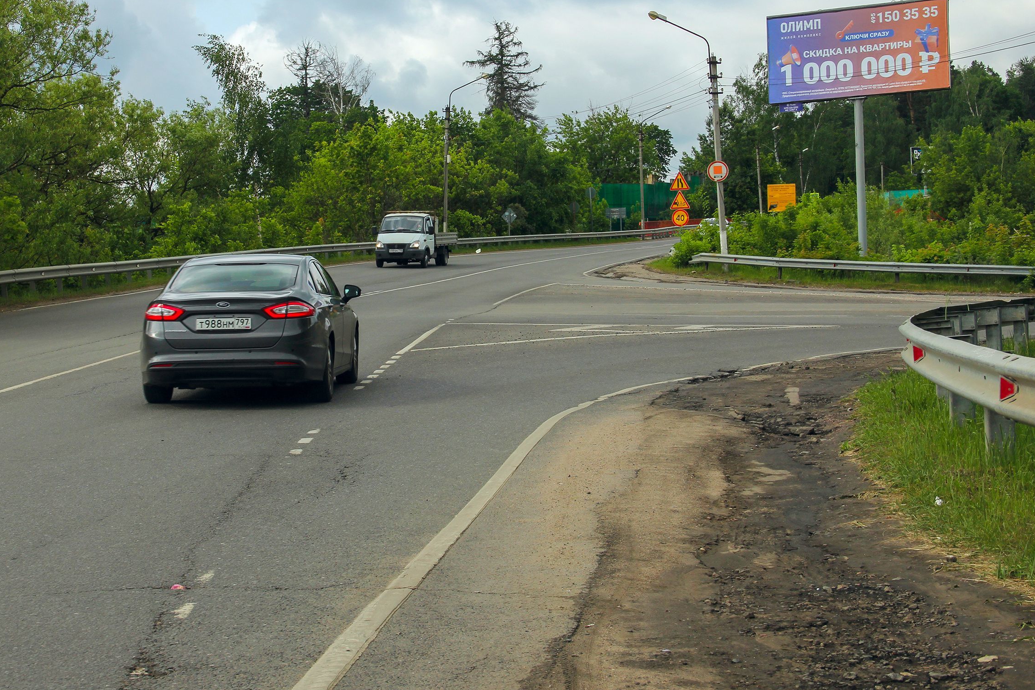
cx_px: 426
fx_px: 3709
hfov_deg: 15.9
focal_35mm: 129
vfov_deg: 10.6
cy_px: 312
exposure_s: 1/200
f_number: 9
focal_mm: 36
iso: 100
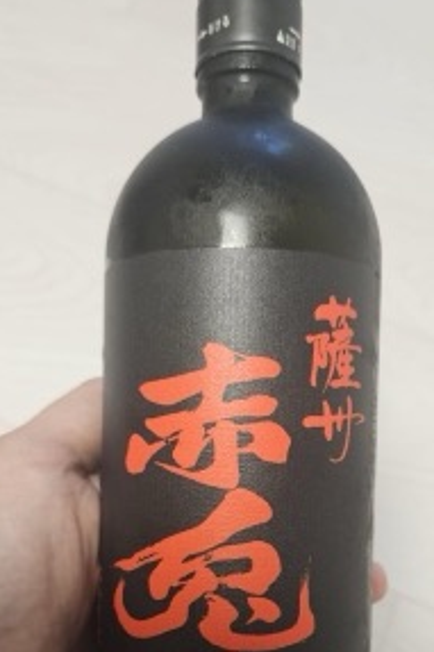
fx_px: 724
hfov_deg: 33.3
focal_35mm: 40
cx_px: 243
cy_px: 479
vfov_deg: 46.9
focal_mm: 5.4
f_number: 1.8
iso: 400
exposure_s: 1/120
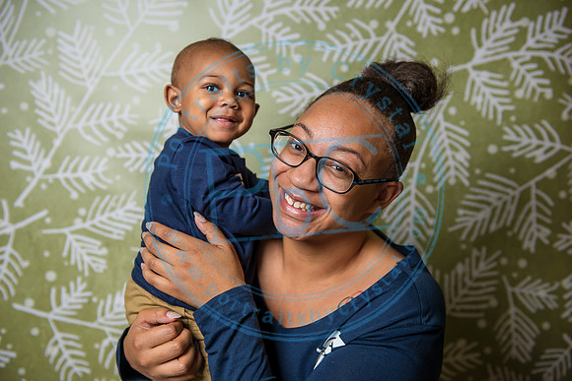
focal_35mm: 42
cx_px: 286
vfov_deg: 31.9
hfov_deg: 46.4
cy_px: 190
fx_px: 667
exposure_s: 1/200
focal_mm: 42
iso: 200
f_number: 3.5
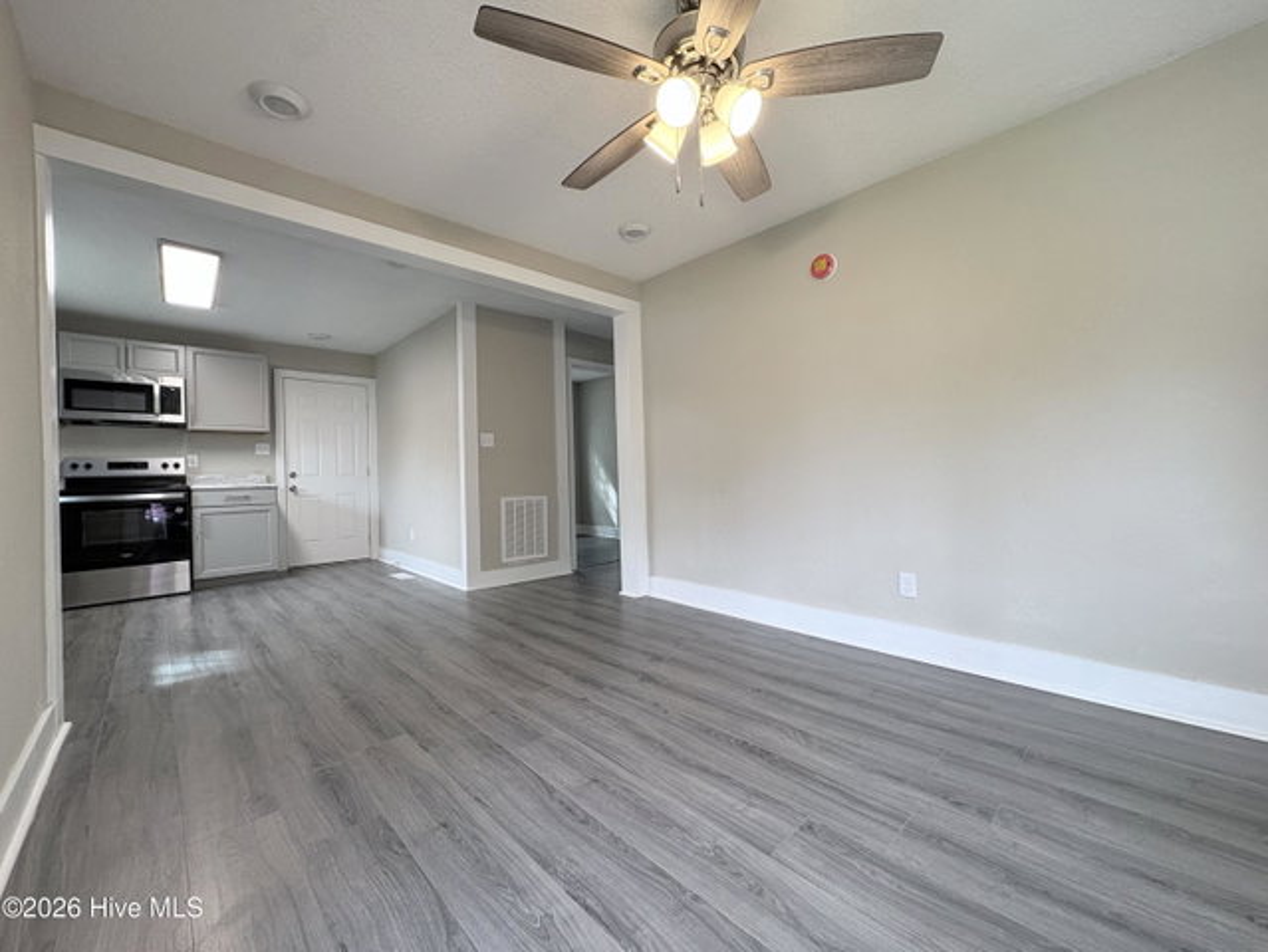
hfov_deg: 102.0
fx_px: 513
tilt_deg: +0.4
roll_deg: +1.3
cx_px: 634
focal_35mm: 14
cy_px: 476
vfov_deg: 85.7
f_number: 2.2
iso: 200
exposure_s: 1/120
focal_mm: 2.22
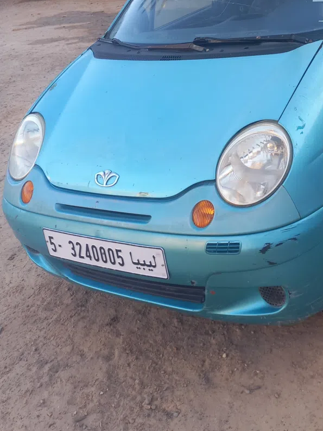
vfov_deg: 42.7
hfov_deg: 32.6
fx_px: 535
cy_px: 114
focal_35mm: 43
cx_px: 261
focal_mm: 4.65
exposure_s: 1/100
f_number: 1.8
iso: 64
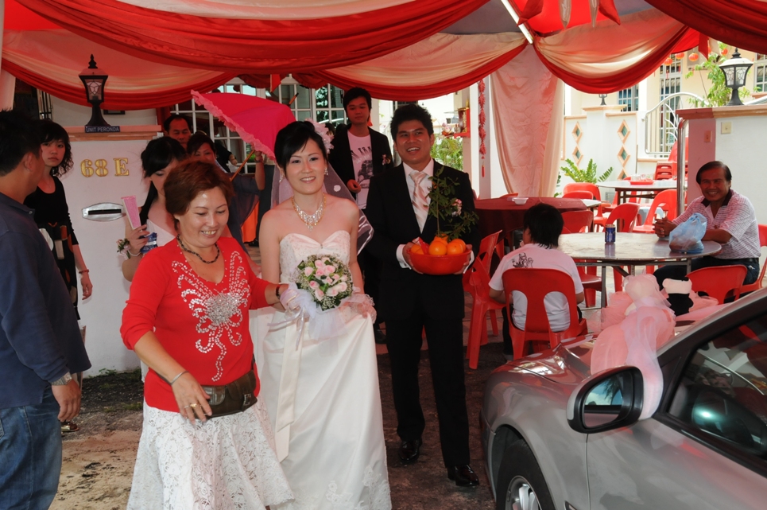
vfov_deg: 28.9
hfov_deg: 42.4
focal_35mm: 46
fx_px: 990
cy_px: 255
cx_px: 384
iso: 800
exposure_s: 1/250
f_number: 8
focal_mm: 31
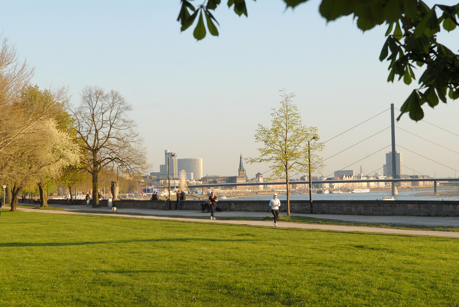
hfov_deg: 24.6
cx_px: 230
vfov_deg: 16.6
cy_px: 154
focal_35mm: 82
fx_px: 1053
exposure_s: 1/200
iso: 125
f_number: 8
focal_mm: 55
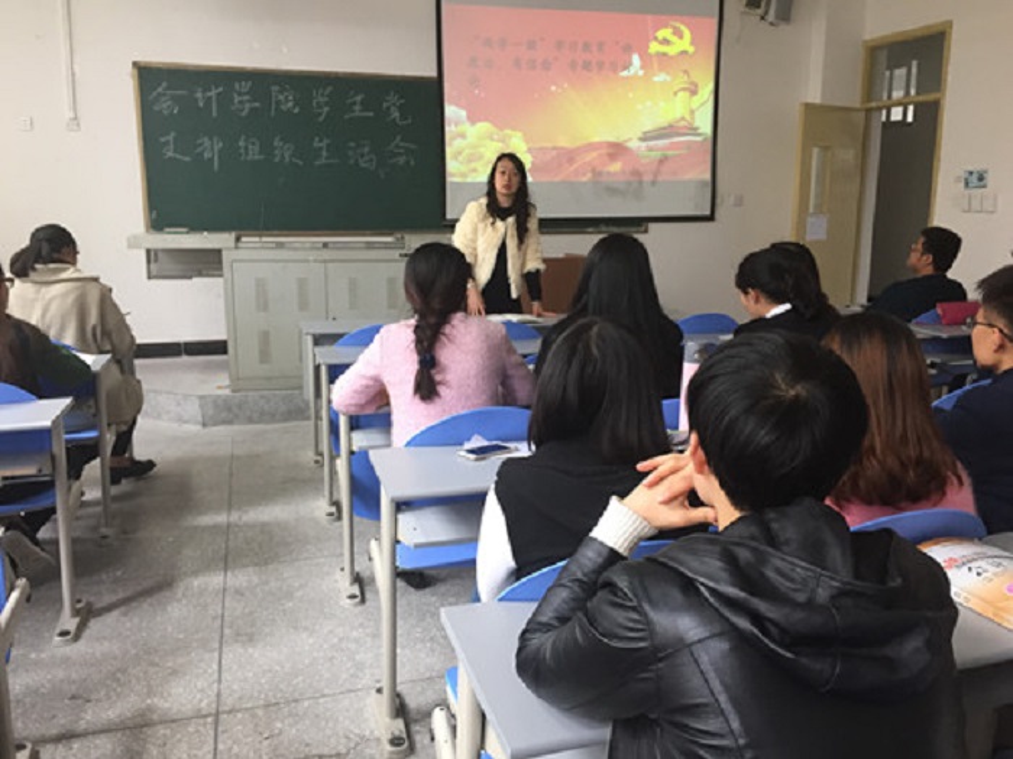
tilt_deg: -10.6
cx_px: 506
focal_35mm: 29
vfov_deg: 48.2
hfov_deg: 61.7
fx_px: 849
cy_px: 380
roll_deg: -0.4
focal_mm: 4.15
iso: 80
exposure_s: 1/30
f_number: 2.2
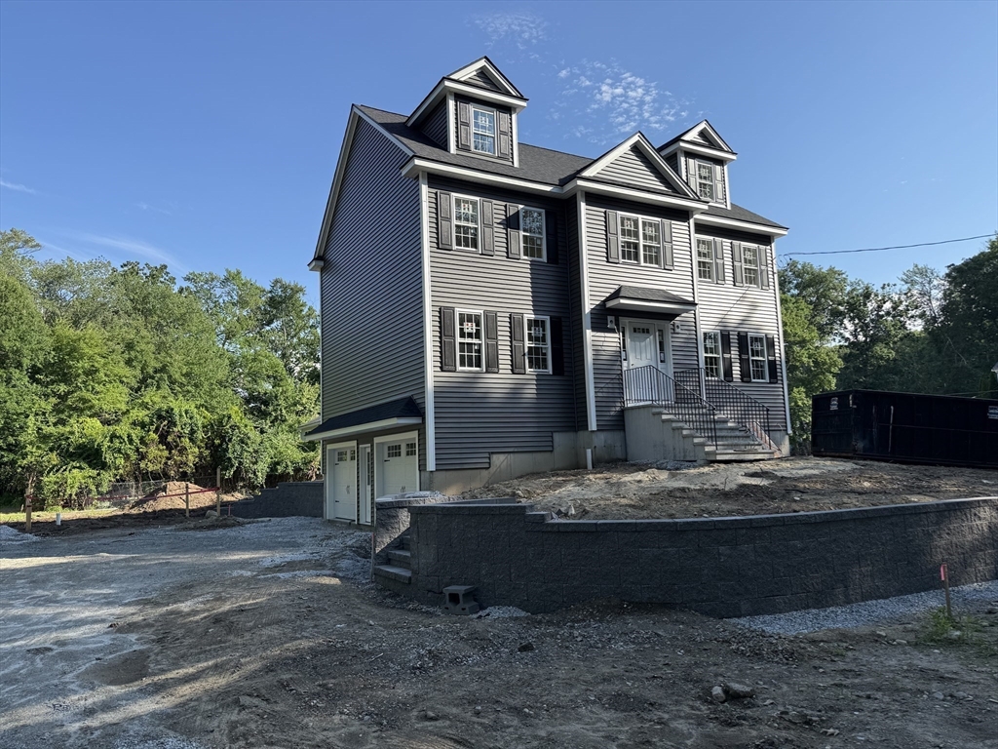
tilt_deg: +8.3
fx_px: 692
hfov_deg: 71.6
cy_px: 374
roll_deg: +2.0
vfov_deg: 56.8
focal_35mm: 24
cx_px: 499
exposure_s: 1/2299
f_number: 1.78
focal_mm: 6.76
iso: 80
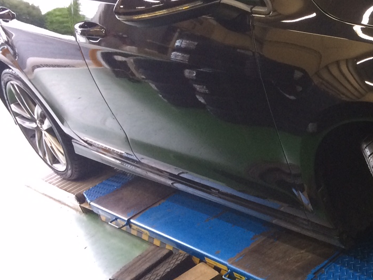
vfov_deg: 21.9
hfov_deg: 26.4
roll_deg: +16.1
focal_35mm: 67
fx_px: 722
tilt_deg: -24.2
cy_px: 137
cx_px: 425
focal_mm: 4.15
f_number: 2.2
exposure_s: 1/30
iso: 125
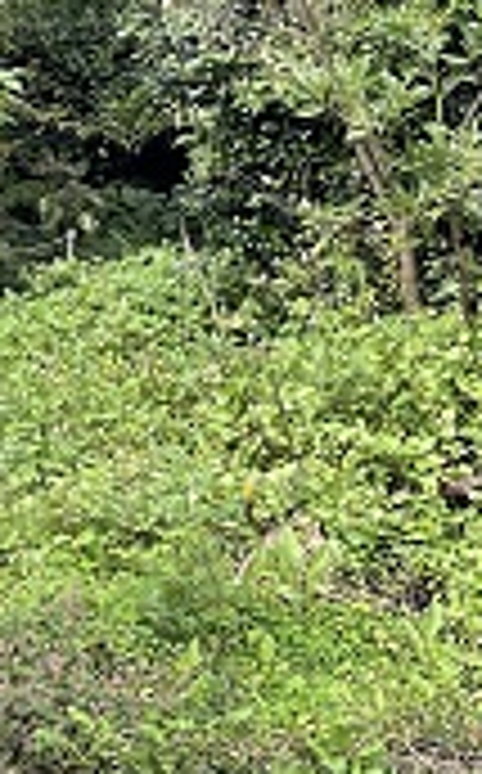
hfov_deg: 10.1
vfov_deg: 17.5
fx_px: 2341
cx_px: -721
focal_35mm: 111
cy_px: -270
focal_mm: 5.1
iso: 32
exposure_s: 1/713
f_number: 1.6
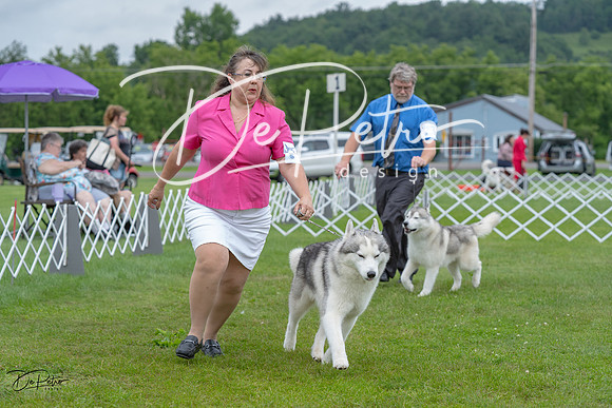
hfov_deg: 21.5
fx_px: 1615
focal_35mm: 95
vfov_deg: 14.4
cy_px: 204
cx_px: 306
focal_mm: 95
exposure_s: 1/1000
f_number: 4.5
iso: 400
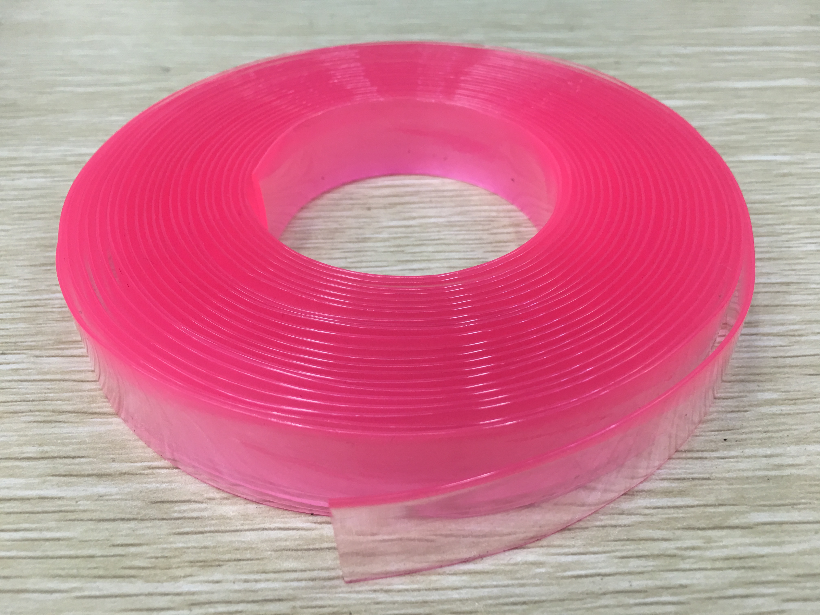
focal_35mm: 29
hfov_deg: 61.7
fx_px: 687
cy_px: 308
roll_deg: +0.6
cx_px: 410
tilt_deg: -42.3
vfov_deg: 48.2
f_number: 2.2
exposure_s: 1/17
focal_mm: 4.15
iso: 32
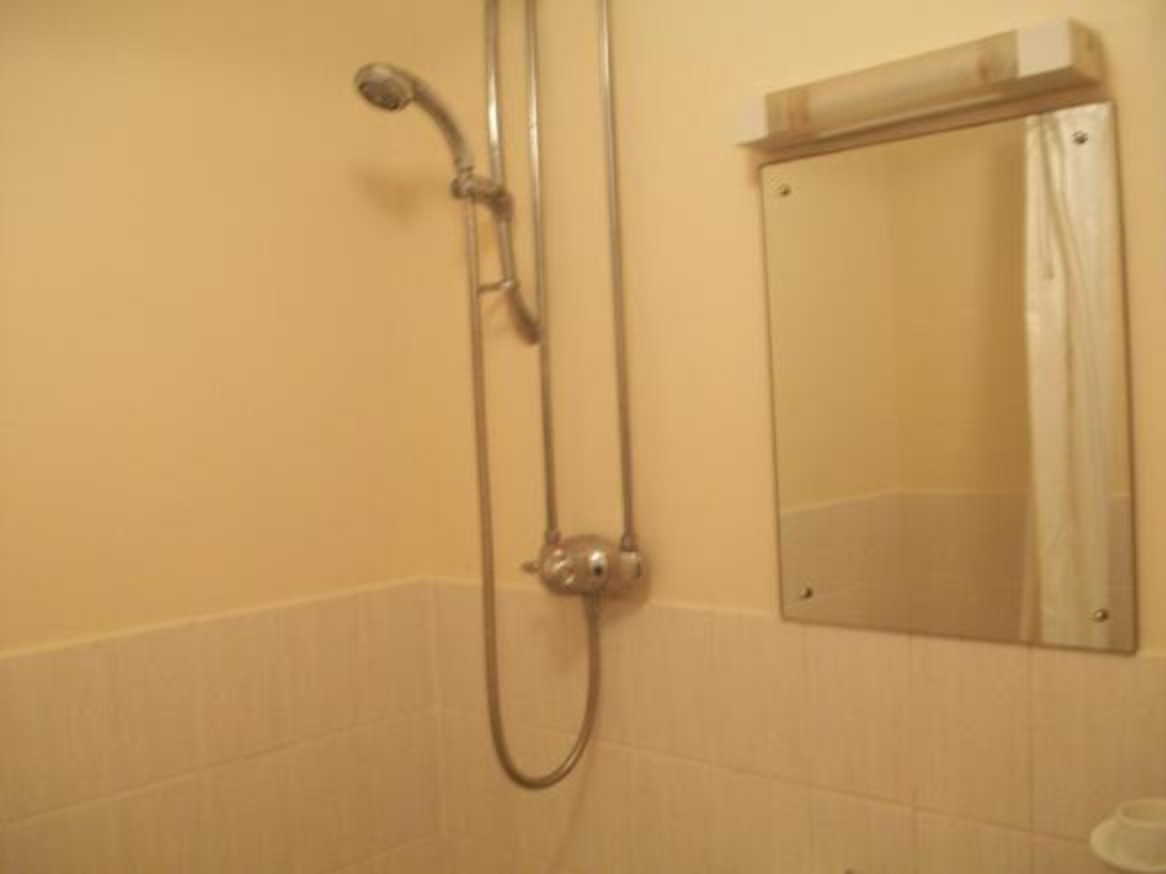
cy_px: 437
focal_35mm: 34
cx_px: 583
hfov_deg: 54.0
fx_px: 1145
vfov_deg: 41.8
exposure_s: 1/13
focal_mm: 5.7
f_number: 2.8
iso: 160
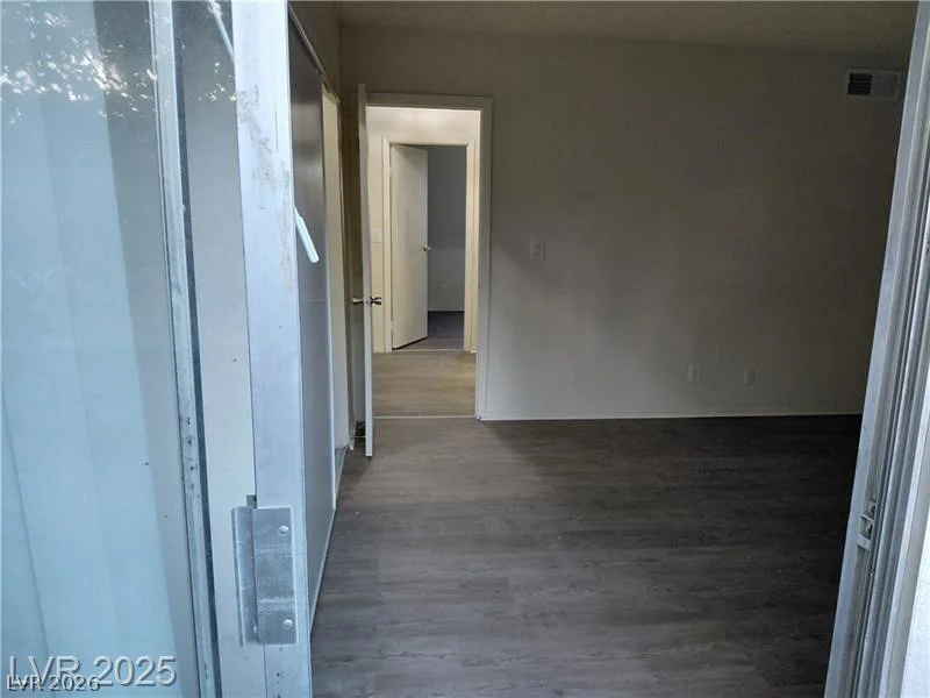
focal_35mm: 25
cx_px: 465
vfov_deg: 54.9
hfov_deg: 69.4
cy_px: 349
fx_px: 672
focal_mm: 4.69
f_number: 1.8
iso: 160
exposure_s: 1/60
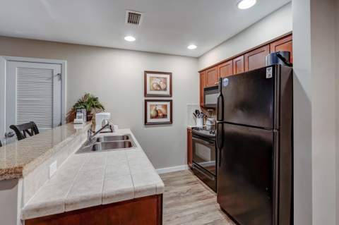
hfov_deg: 96.8
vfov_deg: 73.6
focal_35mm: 16
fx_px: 151
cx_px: 170
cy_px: 112
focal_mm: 16
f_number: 11
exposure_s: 1/2.5
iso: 400
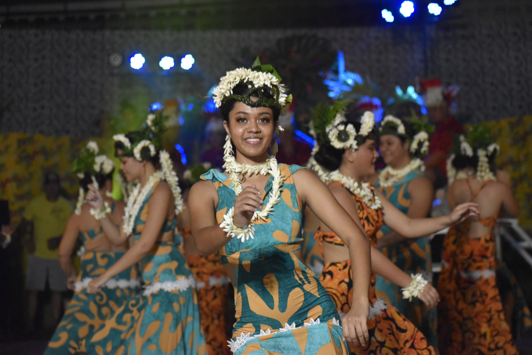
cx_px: 266
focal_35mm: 138
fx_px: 2039
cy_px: 178
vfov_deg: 9.9
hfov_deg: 14.9
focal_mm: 92
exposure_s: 1/125
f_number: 4.8
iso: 4500
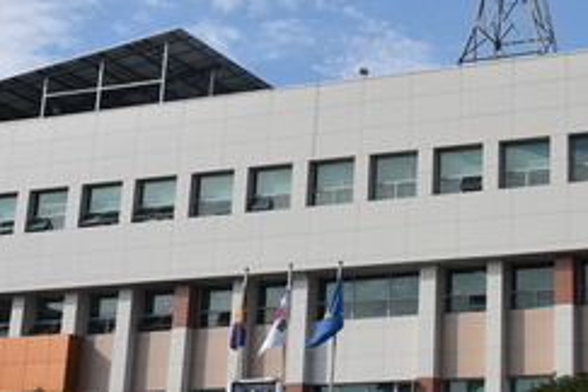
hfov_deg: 22.6
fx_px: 1437
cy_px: 81
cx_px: 523
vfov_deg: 15.4
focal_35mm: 88
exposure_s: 1/500
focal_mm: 34
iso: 200
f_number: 11
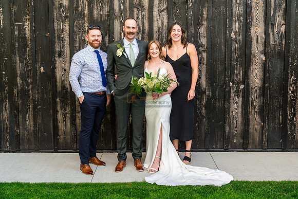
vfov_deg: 29.7
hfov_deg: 43.4
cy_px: 100
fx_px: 375
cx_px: 149
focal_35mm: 45
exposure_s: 1/200
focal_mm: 44
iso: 400
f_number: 5
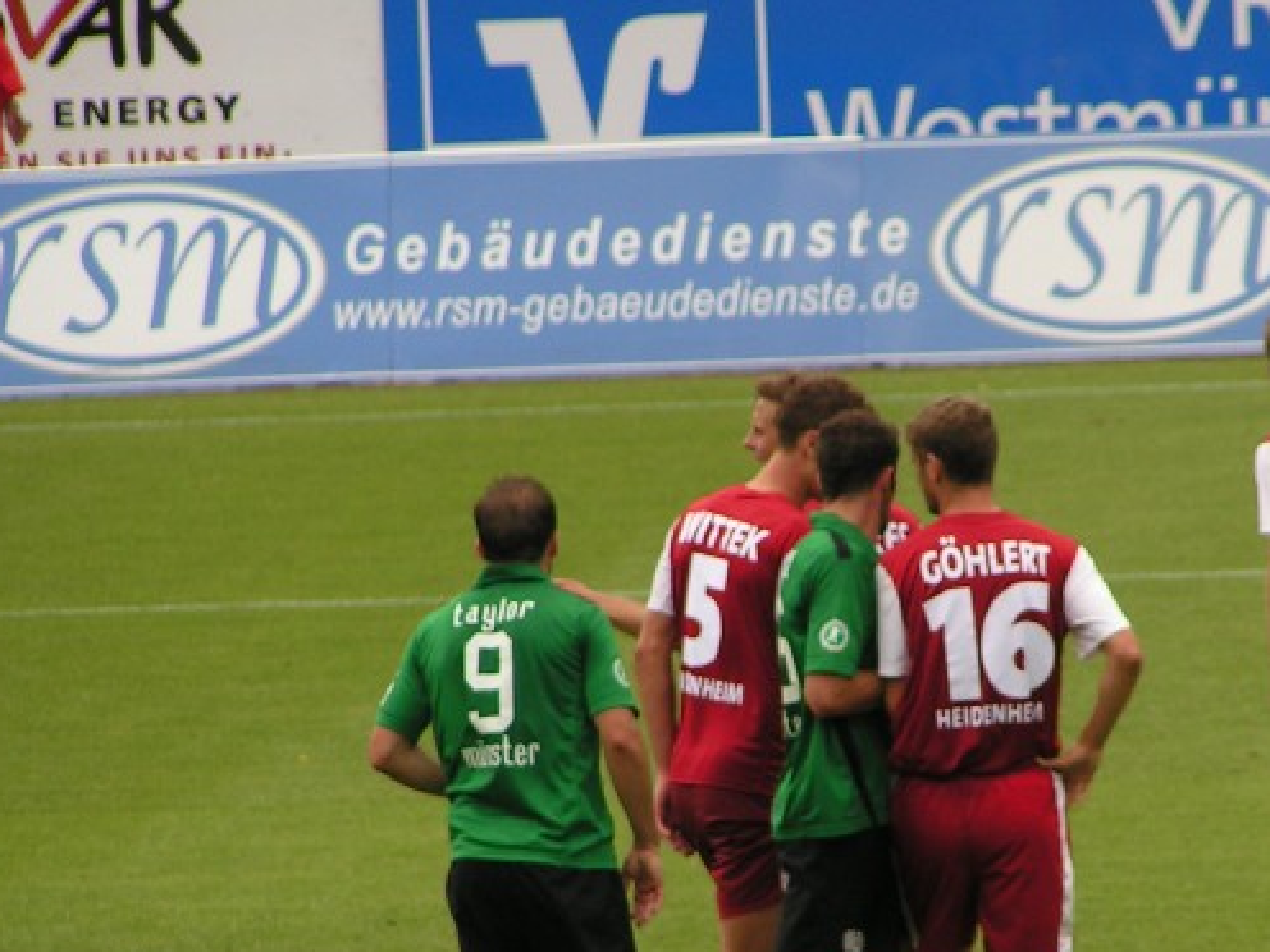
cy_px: 642
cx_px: 827
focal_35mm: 548
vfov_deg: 2.7
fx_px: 20105
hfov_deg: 3.6
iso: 50
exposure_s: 1/400
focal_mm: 52
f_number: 3.5
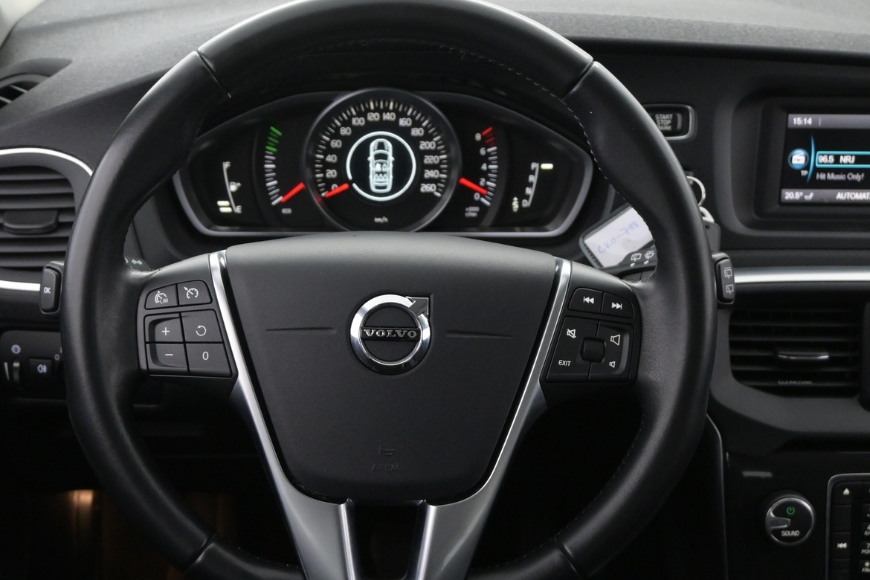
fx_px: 1305
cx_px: 387
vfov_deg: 25.0
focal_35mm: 54
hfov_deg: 36.8
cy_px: 347
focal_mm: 26
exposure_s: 1/40
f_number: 4.5
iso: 2800
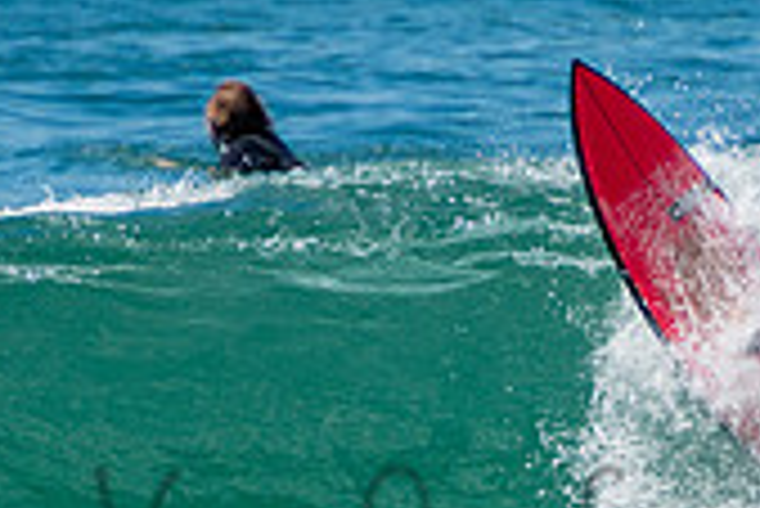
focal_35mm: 2061
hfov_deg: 1.0
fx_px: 43546
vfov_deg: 0.7
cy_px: 497
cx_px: 558
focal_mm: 400
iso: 360
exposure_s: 1/2000
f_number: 5.6
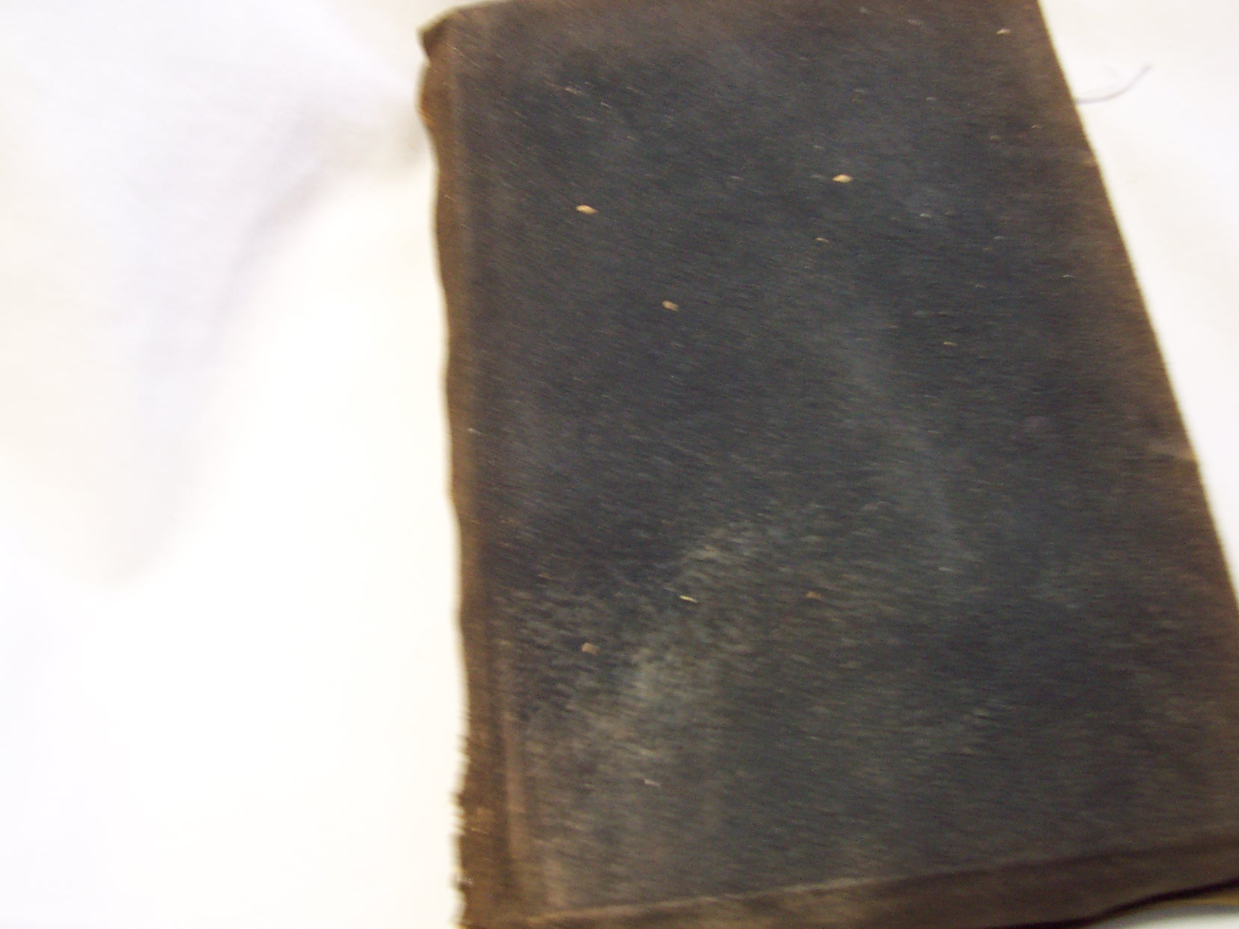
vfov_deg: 38.7
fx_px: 1324
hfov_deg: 50.1
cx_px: 620
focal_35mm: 37
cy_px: 464
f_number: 2.8
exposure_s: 1/20
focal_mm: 5.6
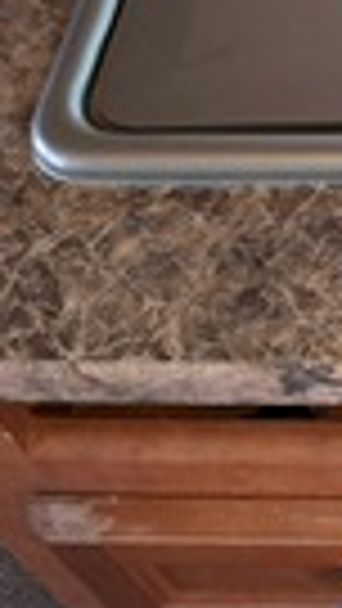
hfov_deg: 12.7
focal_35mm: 81
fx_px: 1305
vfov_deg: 24.7
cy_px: -27
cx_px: 729
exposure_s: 1/120
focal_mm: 4.69
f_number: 1.8
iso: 80
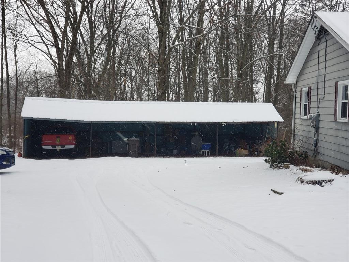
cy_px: 131
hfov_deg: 36.8
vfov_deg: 28.0
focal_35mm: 52
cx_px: 174
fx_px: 524
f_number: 2.4
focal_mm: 6
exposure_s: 1/120
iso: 32
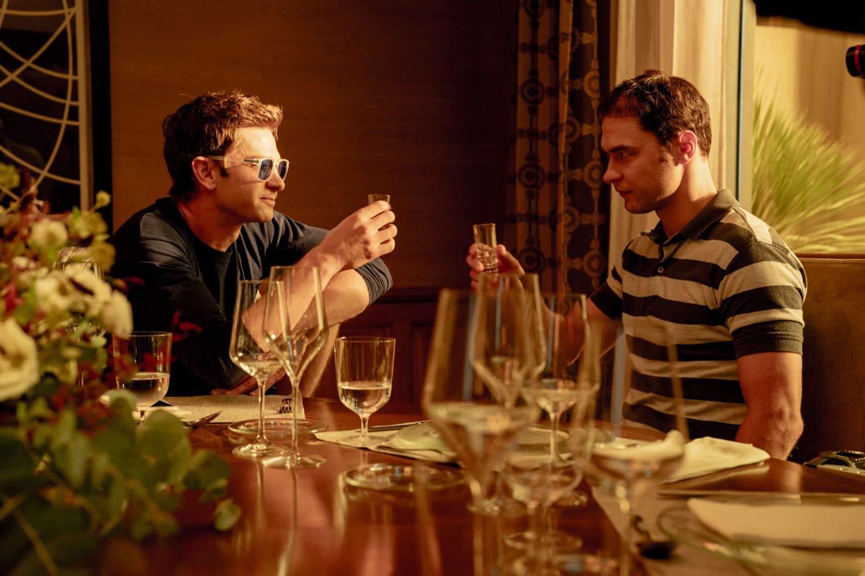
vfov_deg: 27.0
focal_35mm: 50
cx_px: 432
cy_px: 288
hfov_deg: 39.6
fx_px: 1201
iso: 800
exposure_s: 1/200
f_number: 3.5
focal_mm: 50
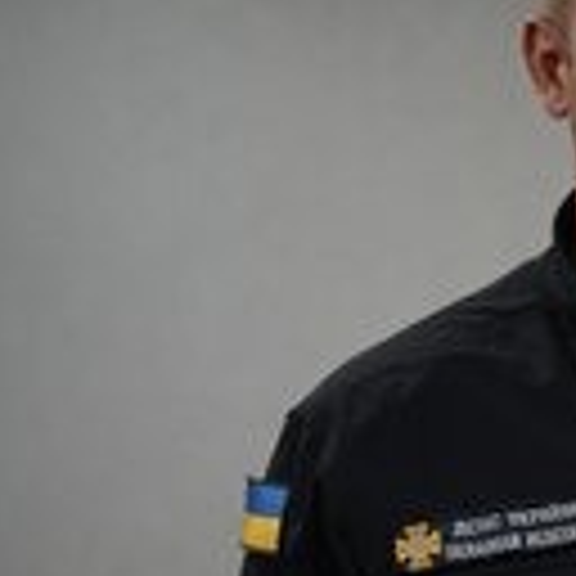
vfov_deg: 19.3
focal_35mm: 90
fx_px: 1694
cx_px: 855
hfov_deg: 17.4
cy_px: 268
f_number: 2.8
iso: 320
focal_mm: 34
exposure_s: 1/100
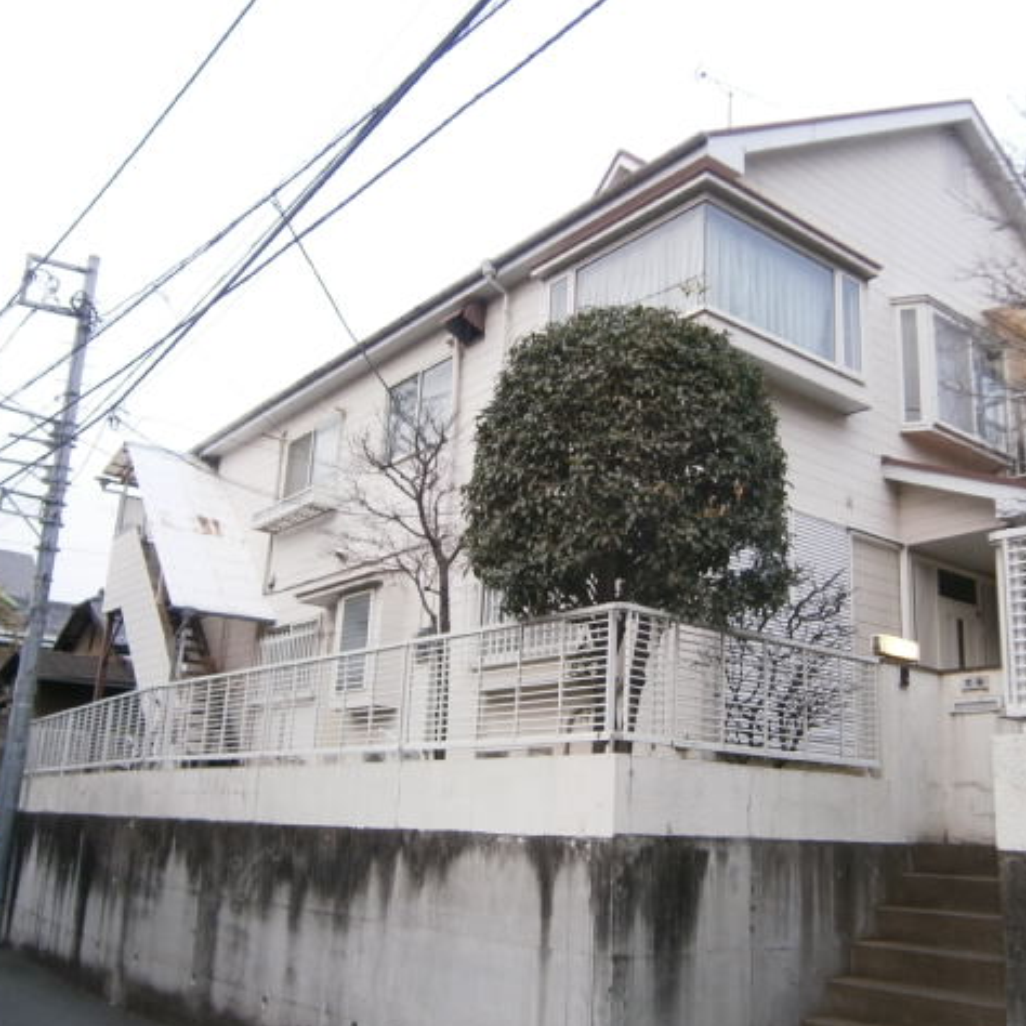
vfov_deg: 52.5
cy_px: 517
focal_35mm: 31
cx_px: 591
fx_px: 1040
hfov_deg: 52.3
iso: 125
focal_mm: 4.7
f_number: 2.8
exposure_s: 1/30
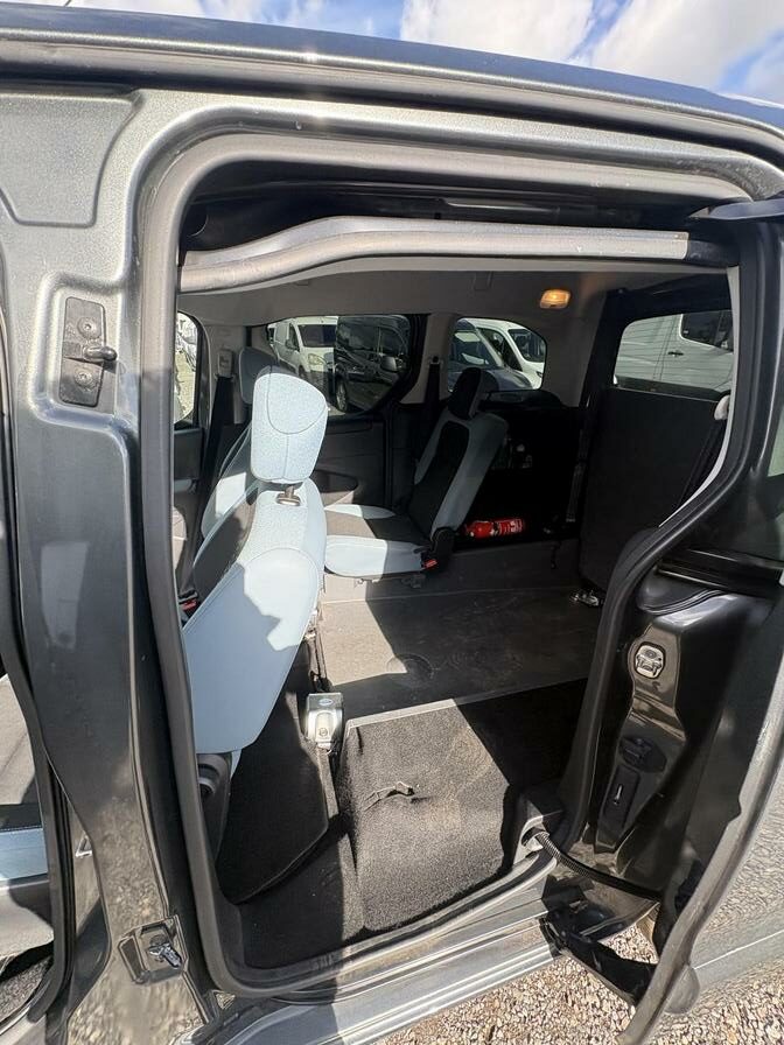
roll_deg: -8.5
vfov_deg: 102.1
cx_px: 392
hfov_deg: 85.7
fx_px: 423
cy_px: 522
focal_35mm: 14
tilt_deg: -20.7
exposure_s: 1/218
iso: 64
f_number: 2.2
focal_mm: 2.22
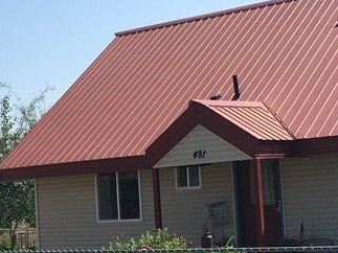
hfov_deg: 21.1
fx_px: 898
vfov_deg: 16.0
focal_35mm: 92
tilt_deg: +2.3
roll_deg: +3.1
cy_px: 167
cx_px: 68
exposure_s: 1/1637
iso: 25
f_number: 2.2
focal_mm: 4.15
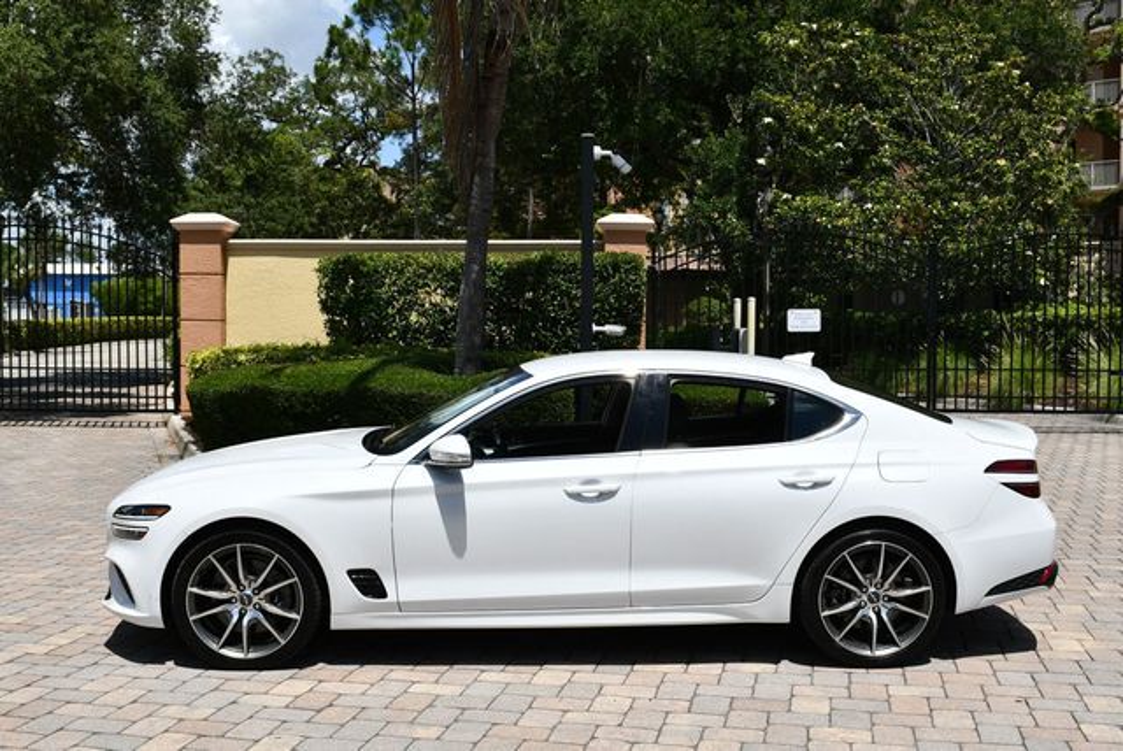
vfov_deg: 30.6
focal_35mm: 44
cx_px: 562
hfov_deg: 44.5
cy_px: 376
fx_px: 1374
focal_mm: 22
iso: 100
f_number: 9
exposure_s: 1/320
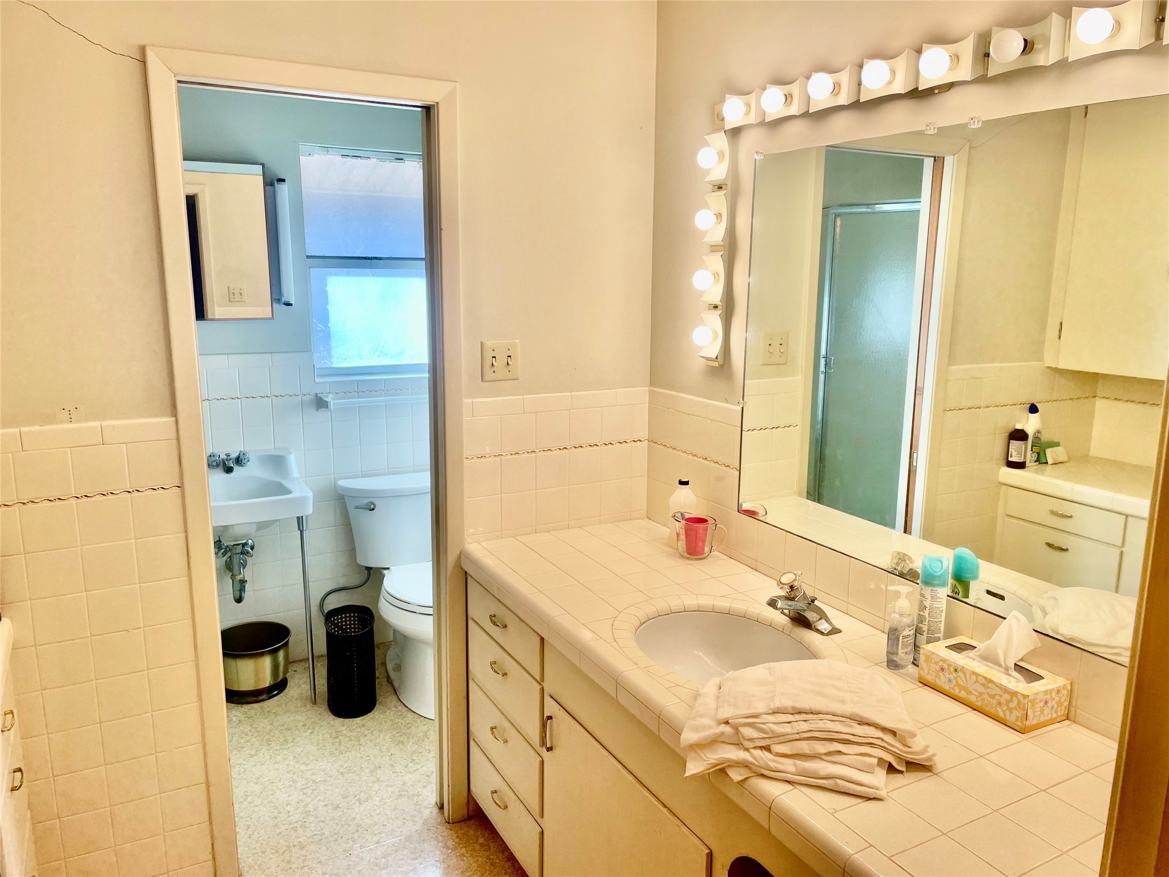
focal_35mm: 26
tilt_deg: -11.8
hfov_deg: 67.3
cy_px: 438
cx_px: 584
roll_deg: -0.2
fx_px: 878
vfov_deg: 53.1
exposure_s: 1/120
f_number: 1.6
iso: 40
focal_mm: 4.2
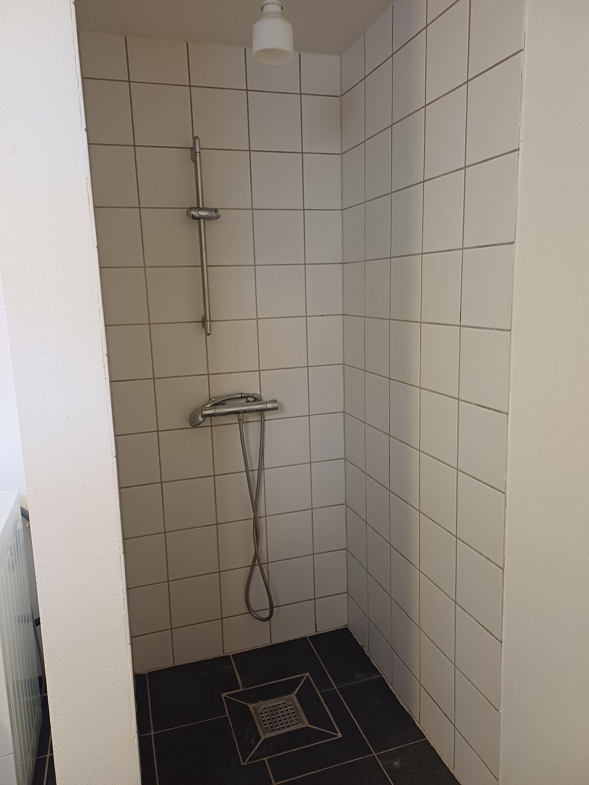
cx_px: 294
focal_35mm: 25
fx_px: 567
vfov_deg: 69.4
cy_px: 392
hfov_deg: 54.9
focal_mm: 4.65
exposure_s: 1/25
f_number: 1.8
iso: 400
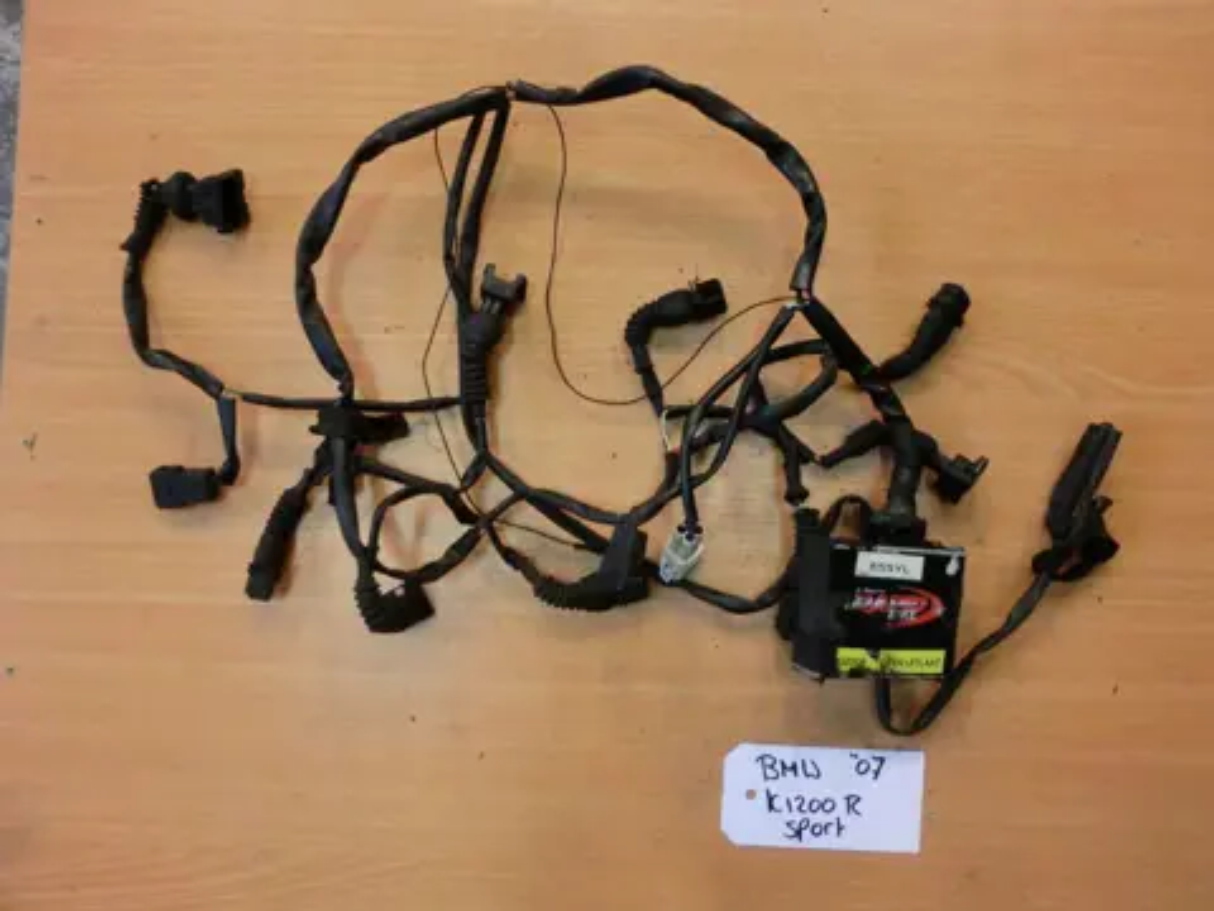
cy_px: 456
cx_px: 607
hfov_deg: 65.3
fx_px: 947
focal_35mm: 27
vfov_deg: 51.4
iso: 400
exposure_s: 1/60
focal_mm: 4.9
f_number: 3.2
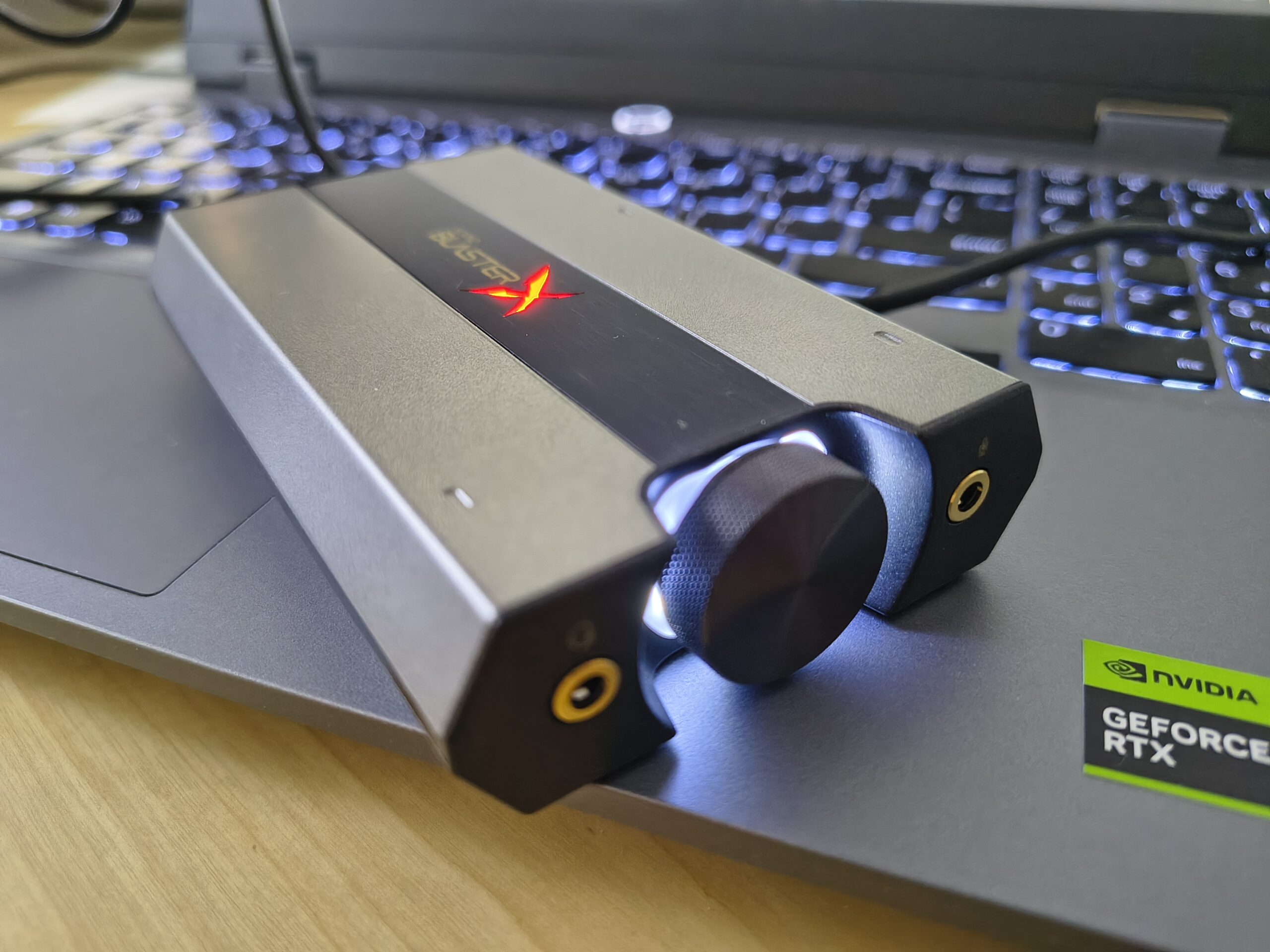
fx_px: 881
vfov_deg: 56.8
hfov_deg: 71.6
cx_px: 635
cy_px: 476
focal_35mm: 24
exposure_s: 1/33.3
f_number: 1.8
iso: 1889
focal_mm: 5.56
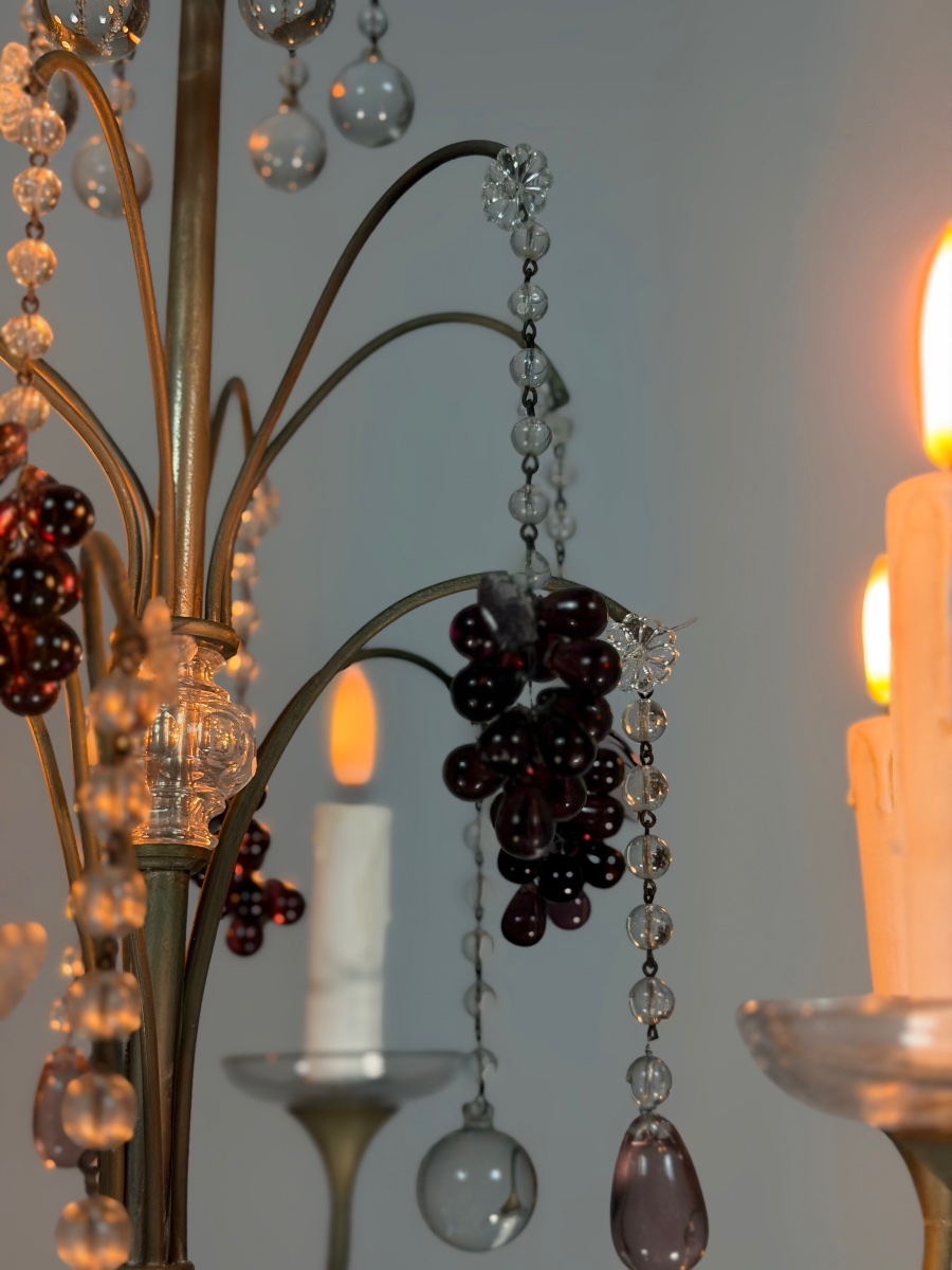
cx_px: 476
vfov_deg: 39.7
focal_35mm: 48
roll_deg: +0.0
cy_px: 635
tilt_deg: +15.2
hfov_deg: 30.3
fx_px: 1760
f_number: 1.78
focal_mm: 6.76
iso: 125
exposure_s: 1/100
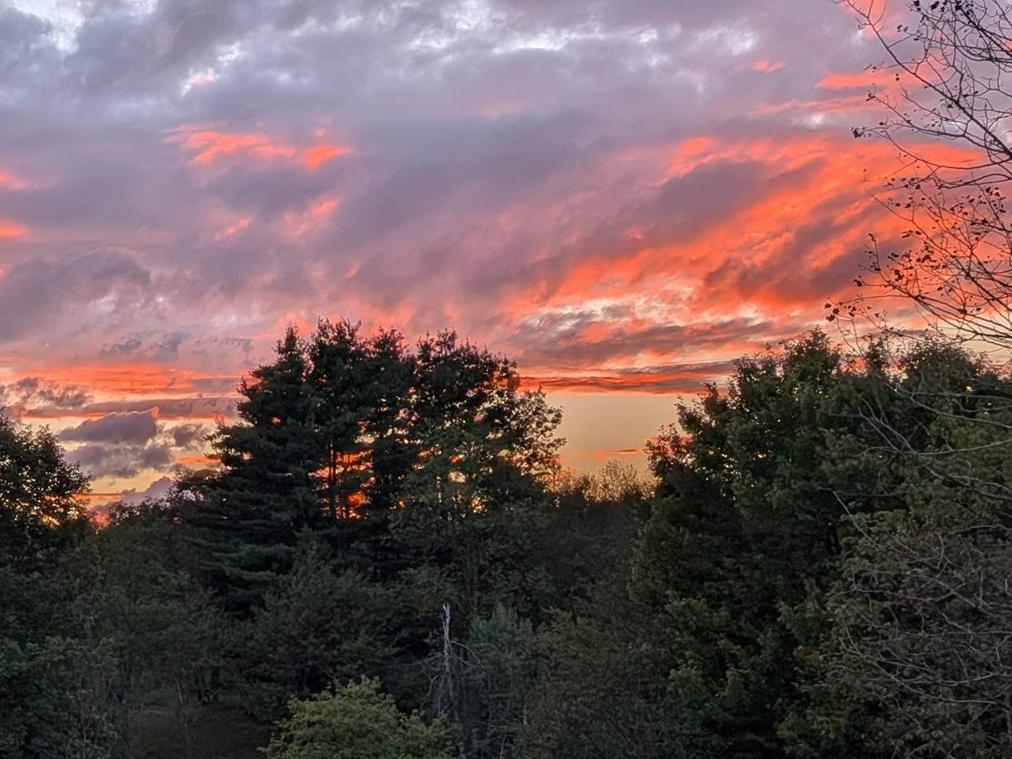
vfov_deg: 25.2
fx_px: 1695
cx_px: -158
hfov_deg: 29.3
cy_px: 452
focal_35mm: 58
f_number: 1.7
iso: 29
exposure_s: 1/1447
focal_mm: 4.53
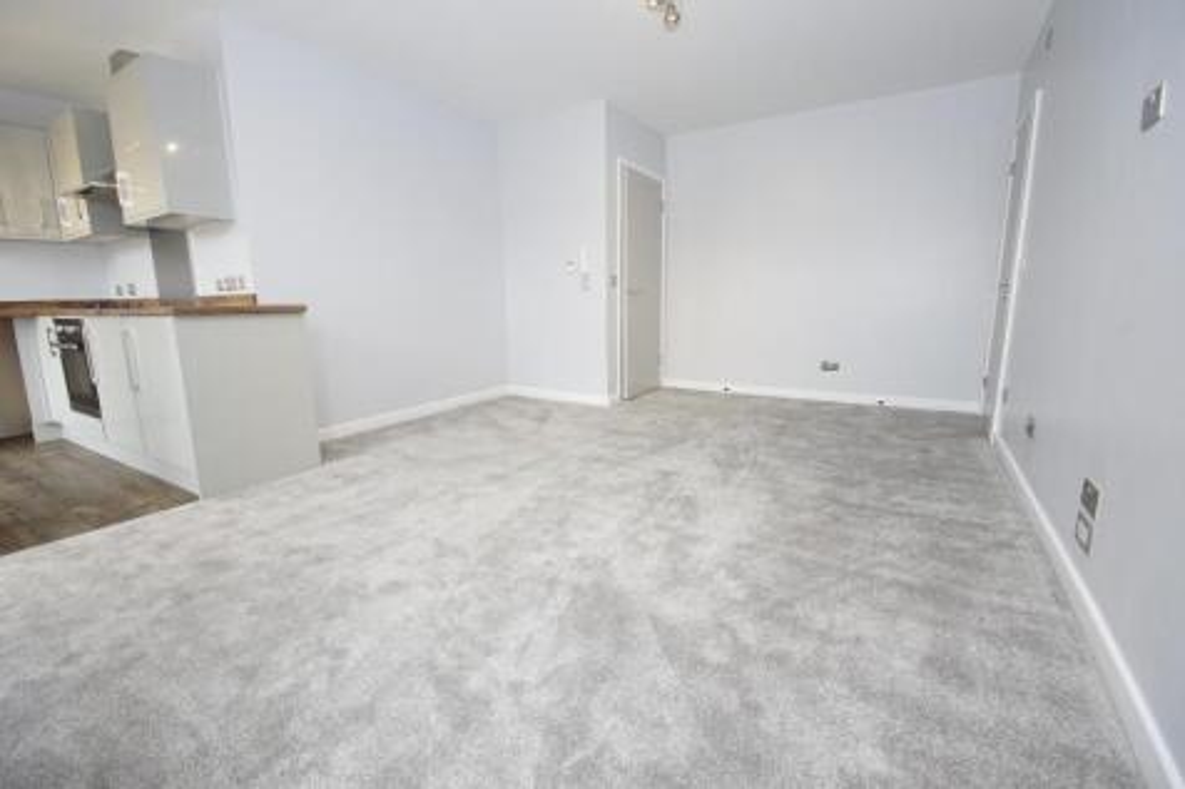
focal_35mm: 15
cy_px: 394
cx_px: 592
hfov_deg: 100.4
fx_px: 494
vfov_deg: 77.3
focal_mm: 10
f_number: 9
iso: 800
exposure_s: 1/25
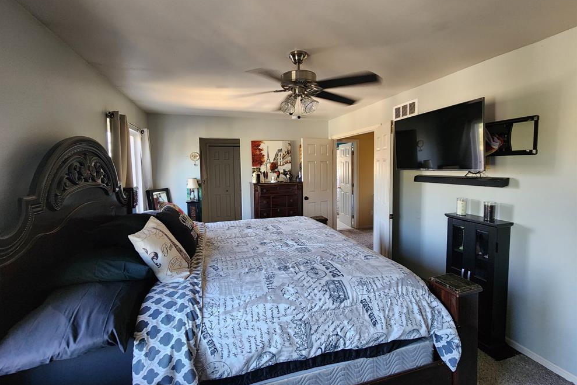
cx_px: 279
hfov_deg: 104.2
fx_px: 224
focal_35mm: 14
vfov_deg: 81.1
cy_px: 179
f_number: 2.2
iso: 320
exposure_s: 1/60
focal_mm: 2.2
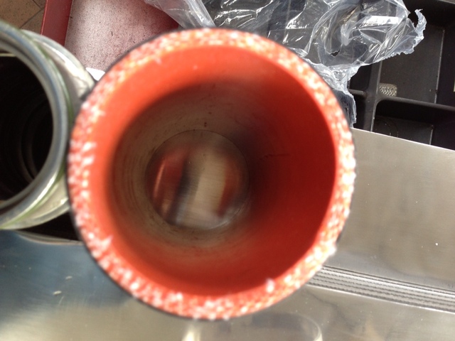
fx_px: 434
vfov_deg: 42.9
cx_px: 228
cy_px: 170
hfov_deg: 55.4
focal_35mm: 33
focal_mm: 4.13
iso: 64
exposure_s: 1/20
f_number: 2.4
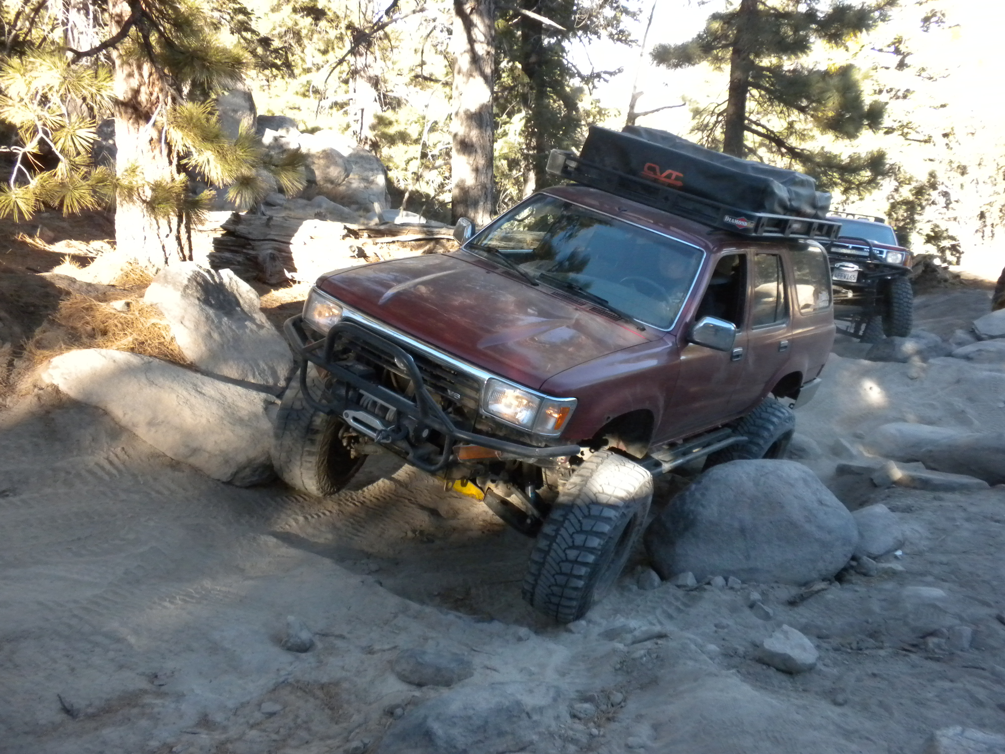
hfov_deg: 50.1
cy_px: 377
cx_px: 502
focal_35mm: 37
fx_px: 1074
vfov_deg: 38.7
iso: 400
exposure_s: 1/485
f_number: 3.5
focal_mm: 6.6
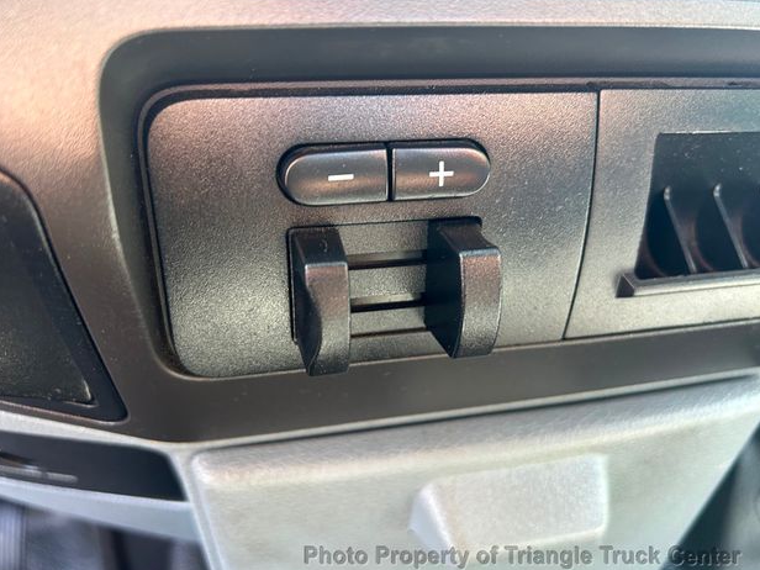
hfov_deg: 65.3
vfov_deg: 51.4
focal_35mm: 27
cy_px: 286
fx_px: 593
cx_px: 387
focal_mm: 5.7
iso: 160
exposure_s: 1/60
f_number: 1.5
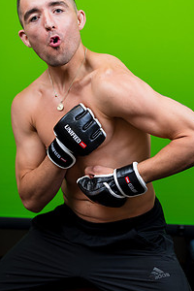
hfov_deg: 18.2
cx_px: 105
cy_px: 123
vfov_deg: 27.0
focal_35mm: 75
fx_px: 606
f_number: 2
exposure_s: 1/160
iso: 100
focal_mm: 50
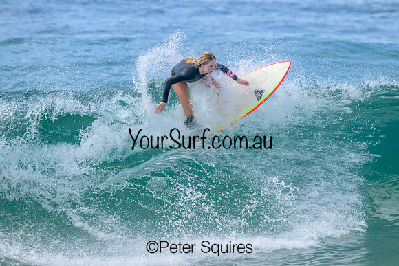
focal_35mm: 600
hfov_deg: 3.4
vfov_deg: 2.3
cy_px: 133
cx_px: 200
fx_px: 6651
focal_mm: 600
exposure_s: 1/2000
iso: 1800
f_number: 11
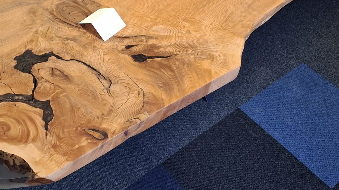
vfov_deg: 23.9
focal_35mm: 49
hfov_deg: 41.6
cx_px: 117
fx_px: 440
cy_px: 25
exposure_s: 1/25
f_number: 1.8
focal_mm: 5.54
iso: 320
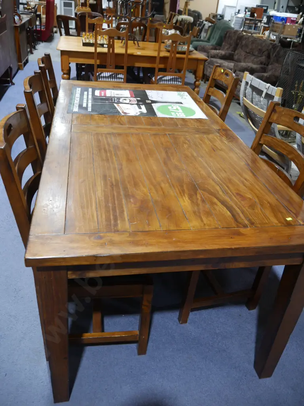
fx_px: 351
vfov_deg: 60.0
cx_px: 152
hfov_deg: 46.8
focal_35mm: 30
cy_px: 203
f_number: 4
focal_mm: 15
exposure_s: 1/60
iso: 500
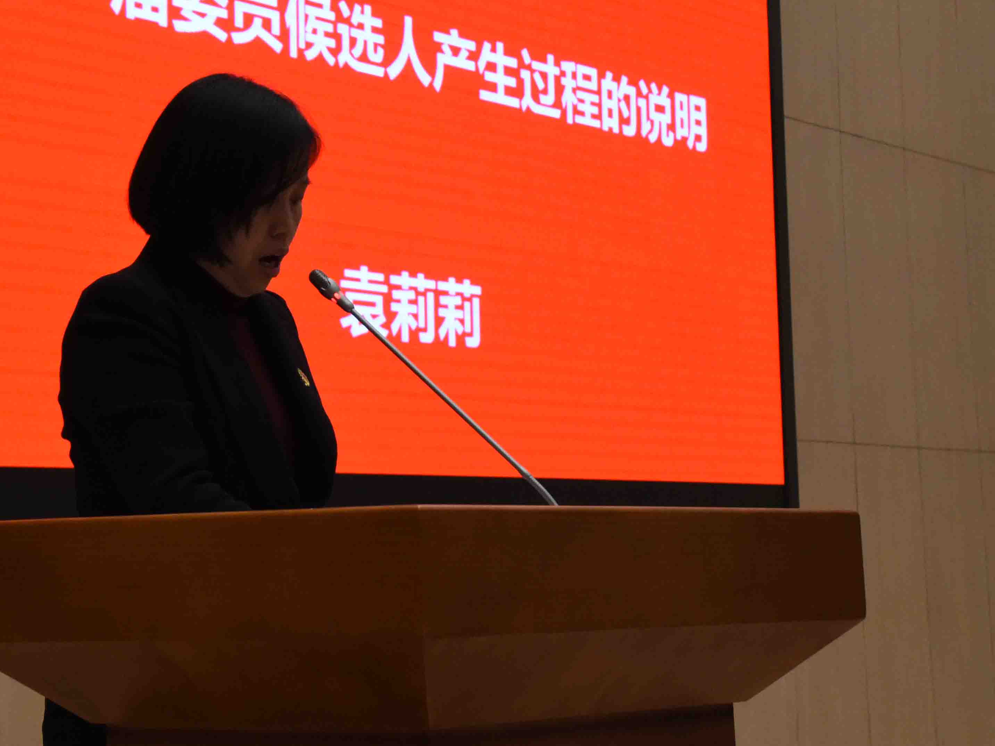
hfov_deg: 19.3
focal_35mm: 101
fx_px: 2903
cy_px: 141
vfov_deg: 14.6
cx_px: 250
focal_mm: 50
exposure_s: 1/125
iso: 6400
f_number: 8
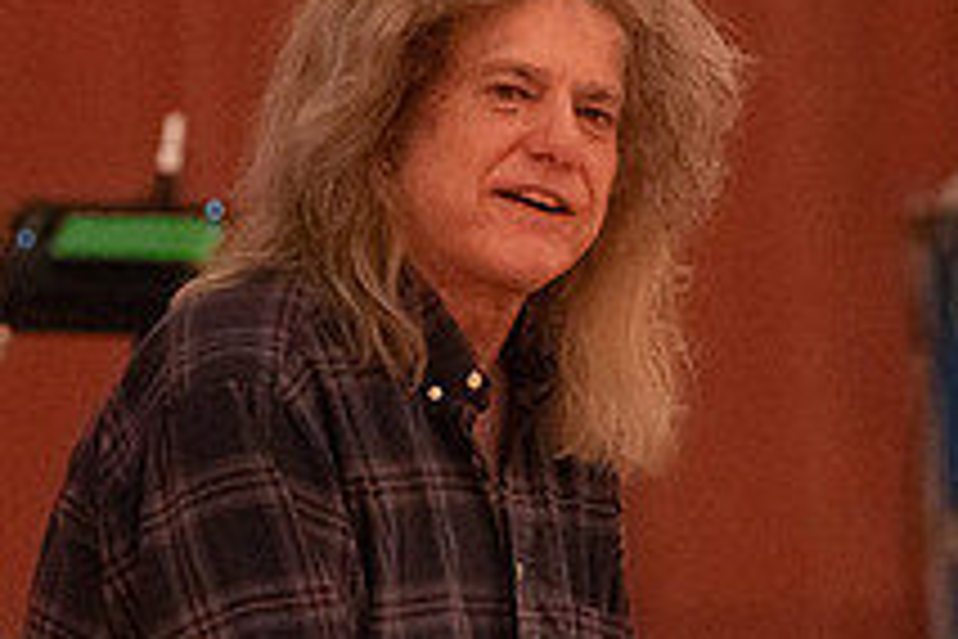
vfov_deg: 2.5
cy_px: 524
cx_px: 513
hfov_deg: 3.8
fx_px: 14475
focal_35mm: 544
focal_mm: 200
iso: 20000
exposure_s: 1/160
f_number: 4.5
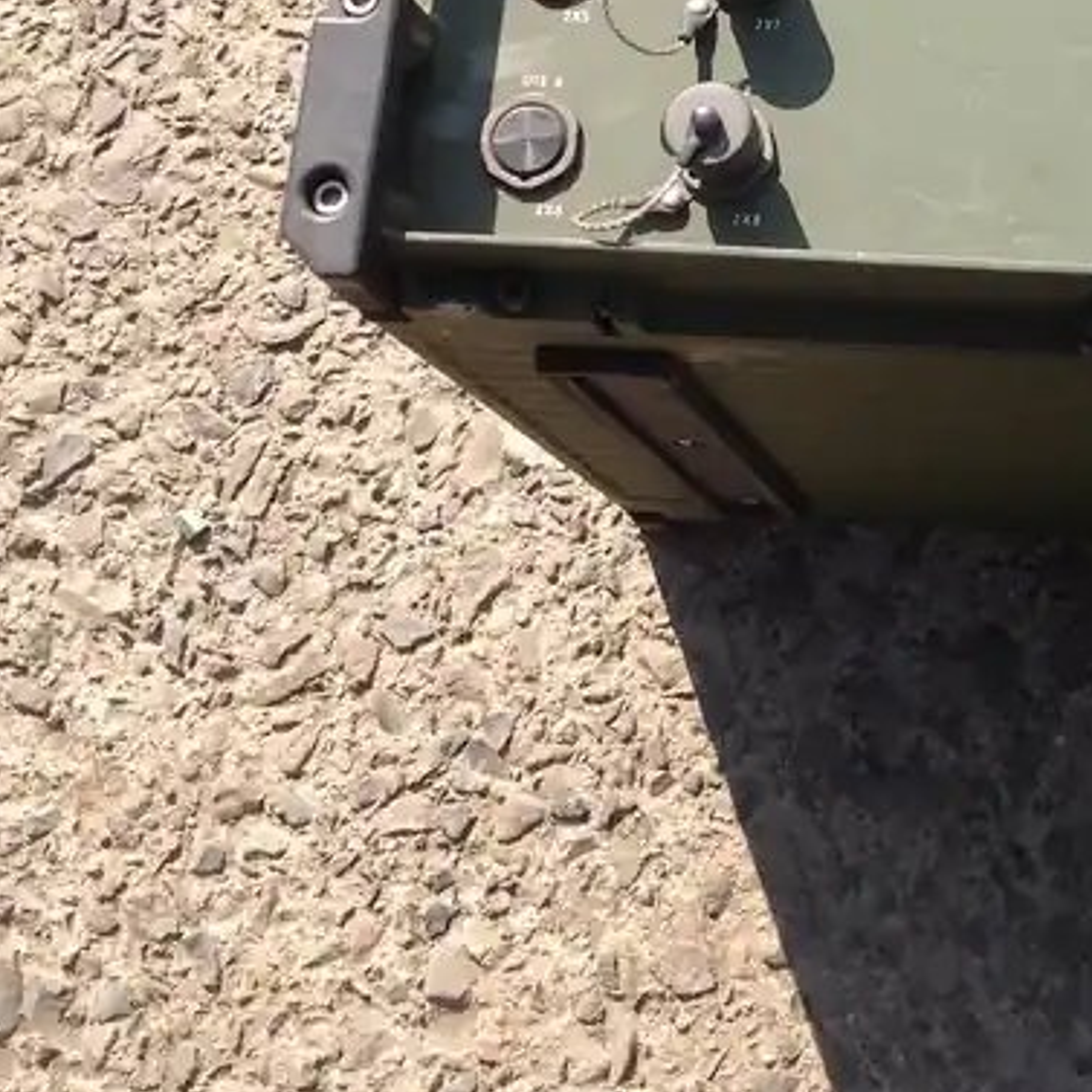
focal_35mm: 82
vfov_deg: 20.8
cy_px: 171
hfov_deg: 20.5
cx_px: 1066
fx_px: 2927
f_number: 2.4
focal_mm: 4.28
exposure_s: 1/756
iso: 50
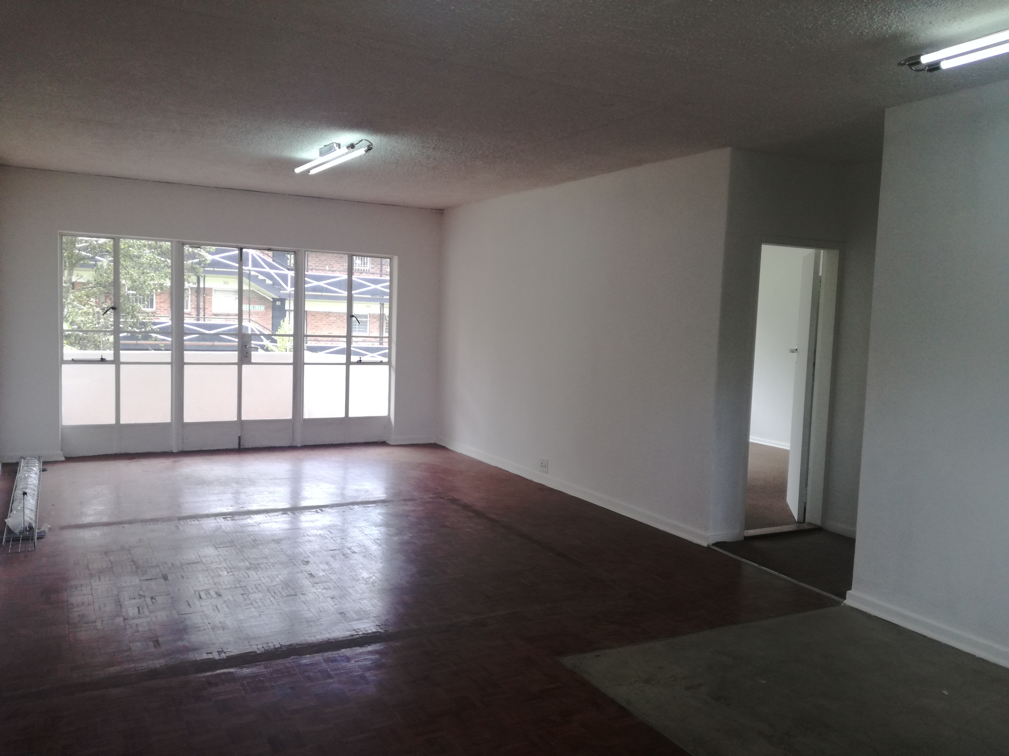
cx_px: 504
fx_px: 787
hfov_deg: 65.3
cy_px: 378
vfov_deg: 51.4
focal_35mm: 27
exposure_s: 1/100
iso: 80
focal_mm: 3.79
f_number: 2
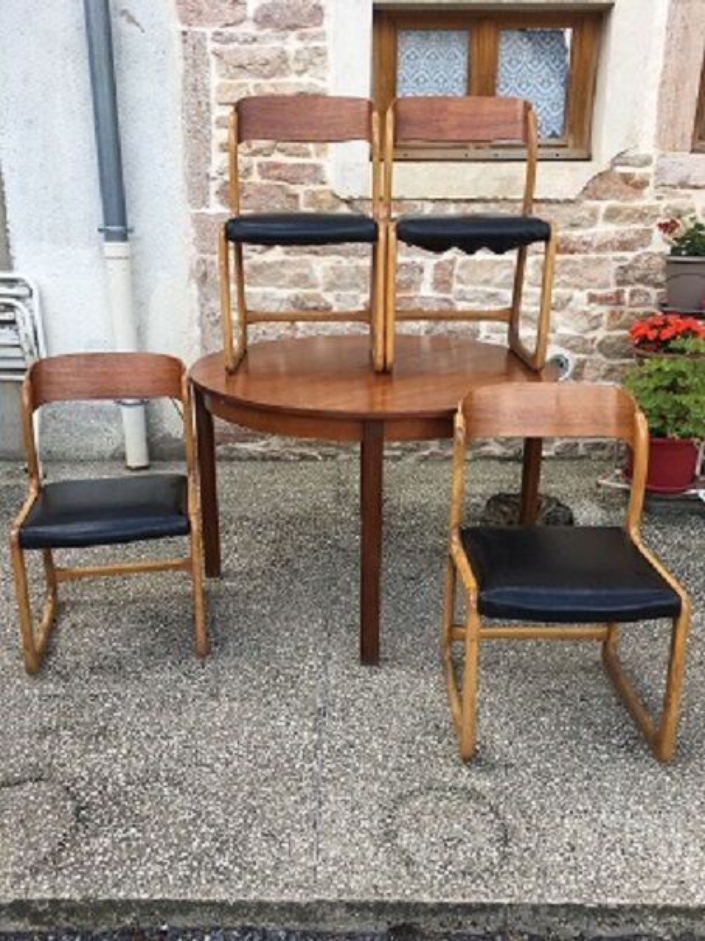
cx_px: 352
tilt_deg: -19.8
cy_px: 470
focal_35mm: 29
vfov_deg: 61.7
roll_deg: +0.1
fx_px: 788
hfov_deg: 48.2
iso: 25
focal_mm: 4.15
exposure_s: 1/359
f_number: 2.2
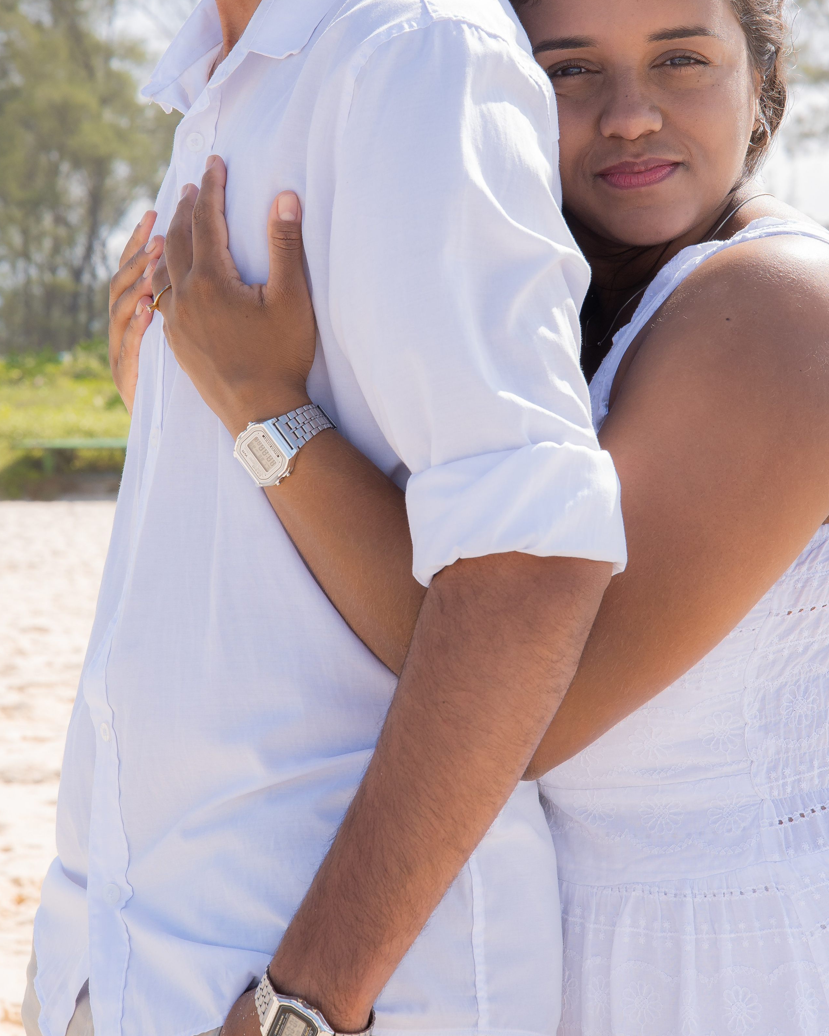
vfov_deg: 20.2
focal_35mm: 95
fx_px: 2914
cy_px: 485
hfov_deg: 16.2
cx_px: 414
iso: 160
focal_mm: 56
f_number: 8
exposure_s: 1/200
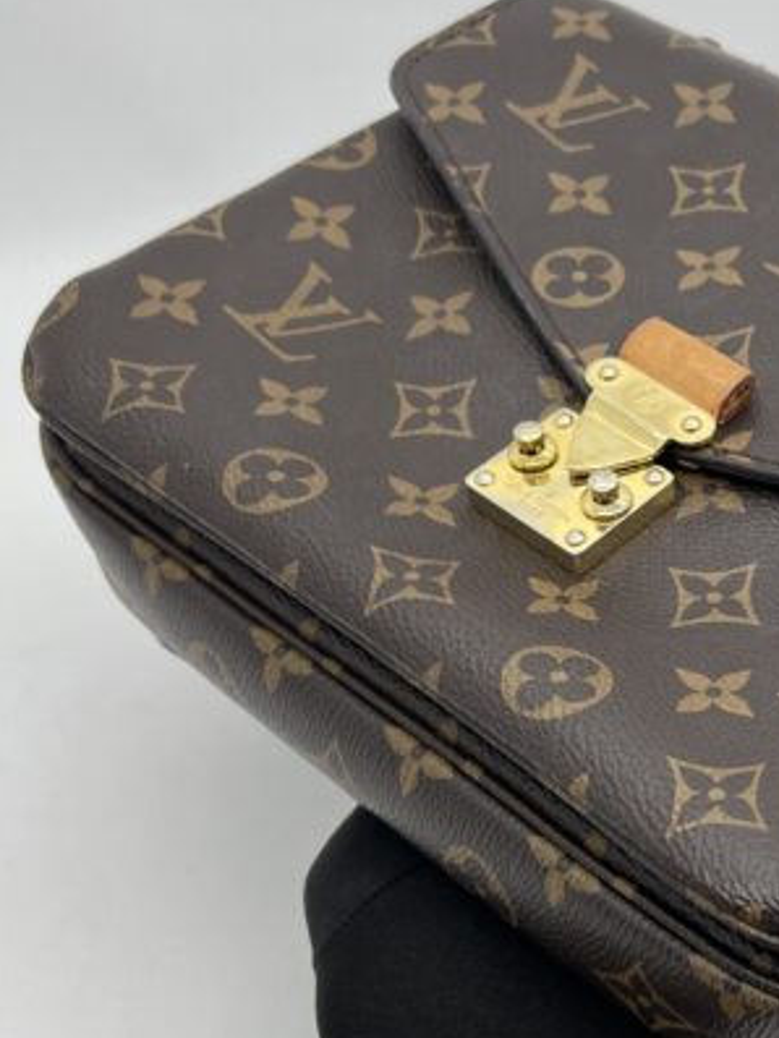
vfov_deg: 28.7
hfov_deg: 21.3
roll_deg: +3.8
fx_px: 2009
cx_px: 750
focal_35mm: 67
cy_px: 735
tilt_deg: -42.1
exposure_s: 1/100
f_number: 1.5
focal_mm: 5.7
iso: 40
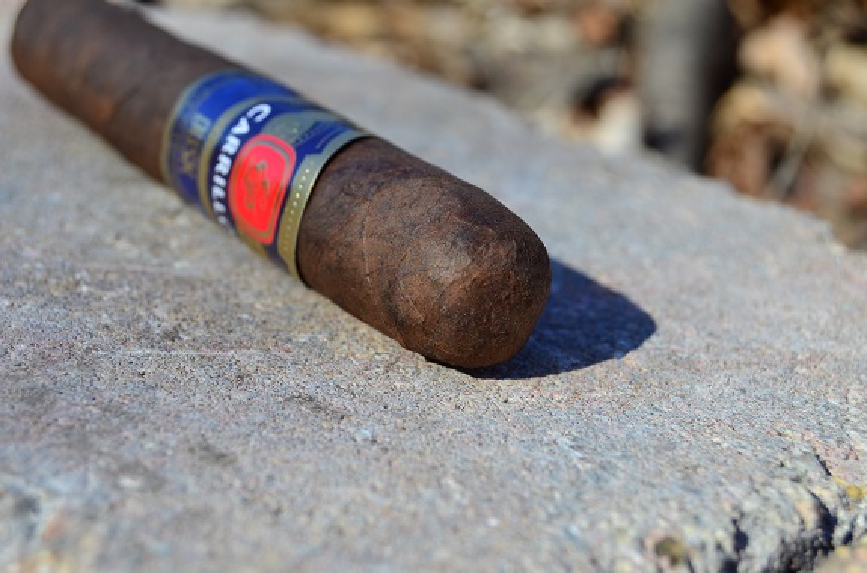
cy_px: 286
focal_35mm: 82
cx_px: 434
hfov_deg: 24.7
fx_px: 1981
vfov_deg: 16.5
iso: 160
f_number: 10
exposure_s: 1/320
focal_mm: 55
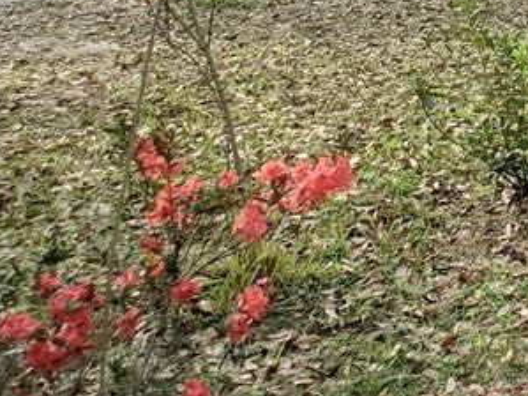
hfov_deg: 18.3
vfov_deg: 14.9
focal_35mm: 89
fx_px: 1357
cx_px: 888
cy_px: -267
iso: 50
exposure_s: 1/226
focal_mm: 4.3
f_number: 2.4
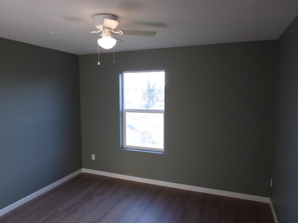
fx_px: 207
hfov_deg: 71.6
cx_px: 143
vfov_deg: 56.8
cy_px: 111
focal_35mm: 24
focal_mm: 3.58
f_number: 2.8
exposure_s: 1/60
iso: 125
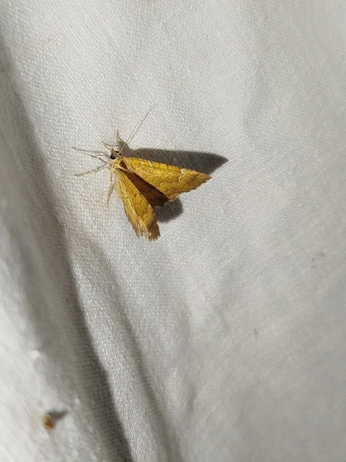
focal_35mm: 60
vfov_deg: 32.2
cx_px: 173
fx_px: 800
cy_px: 231
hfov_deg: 24.4
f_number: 1.7
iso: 100
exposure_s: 1/50
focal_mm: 5.31
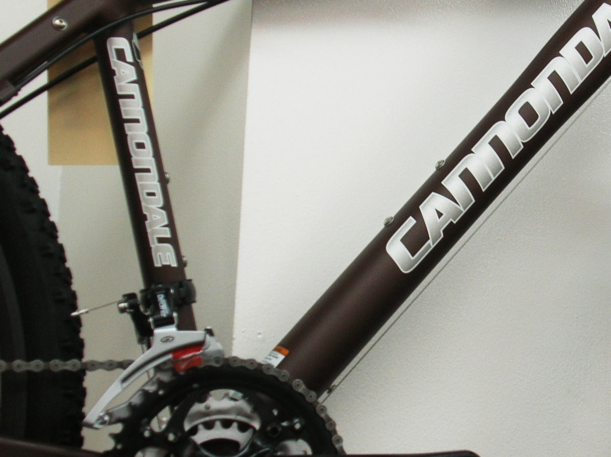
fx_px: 1923
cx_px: 503
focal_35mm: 109
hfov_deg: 17.9
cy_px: 195
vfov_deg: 13.6
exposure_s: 1/32
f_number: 3.5
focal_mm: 9.6
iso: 50
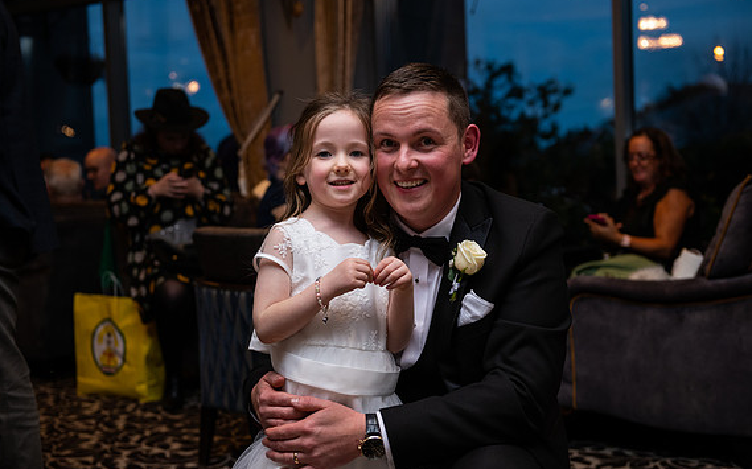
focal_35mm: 52
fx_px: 1065
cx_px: 370
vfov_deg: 24.8
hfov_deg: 38.9
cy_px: 236
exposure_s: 1/160
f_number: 3.5
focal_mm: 50
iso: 640
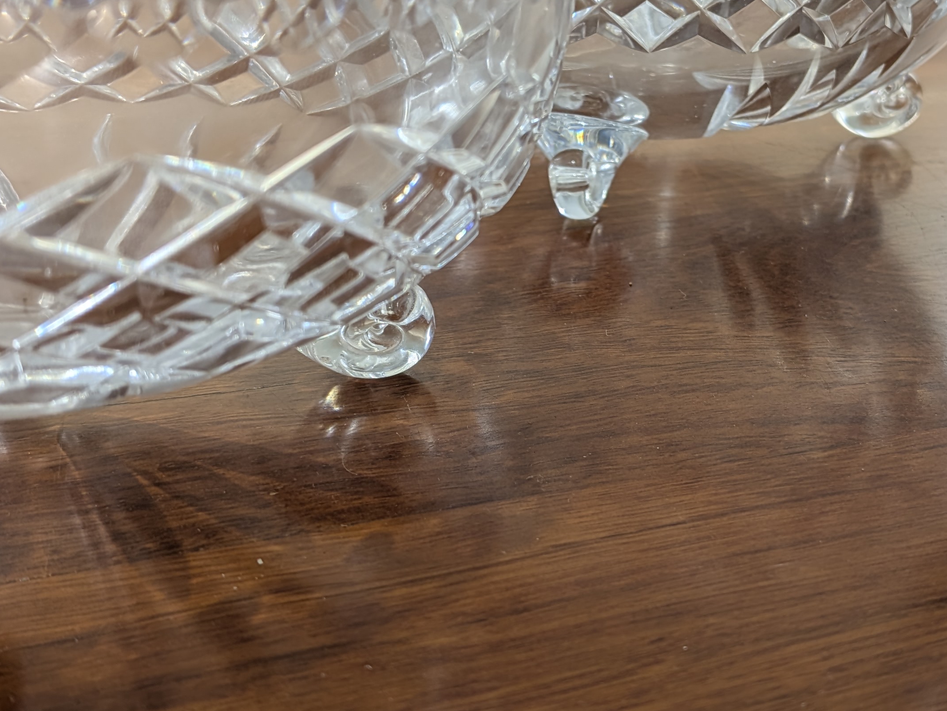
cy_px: 384
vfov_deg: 32.2
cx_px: 617
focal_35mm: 45
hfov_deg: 41.6
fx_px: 1231
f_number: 1.7
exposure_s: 1/33.3
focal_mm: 4.53
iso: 36
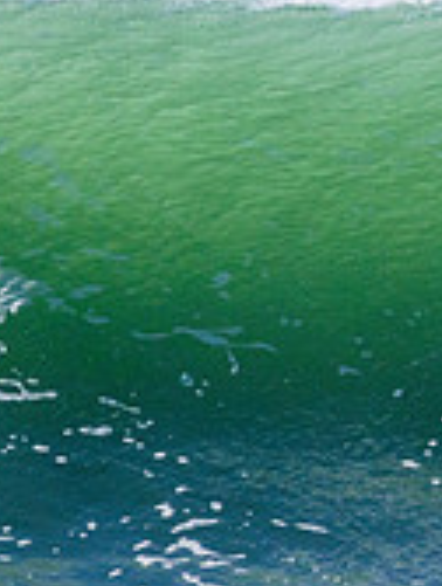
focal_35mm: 2665
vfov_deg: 0.7
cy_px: 226
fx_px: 45199
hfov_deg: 0.6
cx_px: 993
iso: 2000
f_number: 11
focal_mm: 800
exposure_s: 1/2000
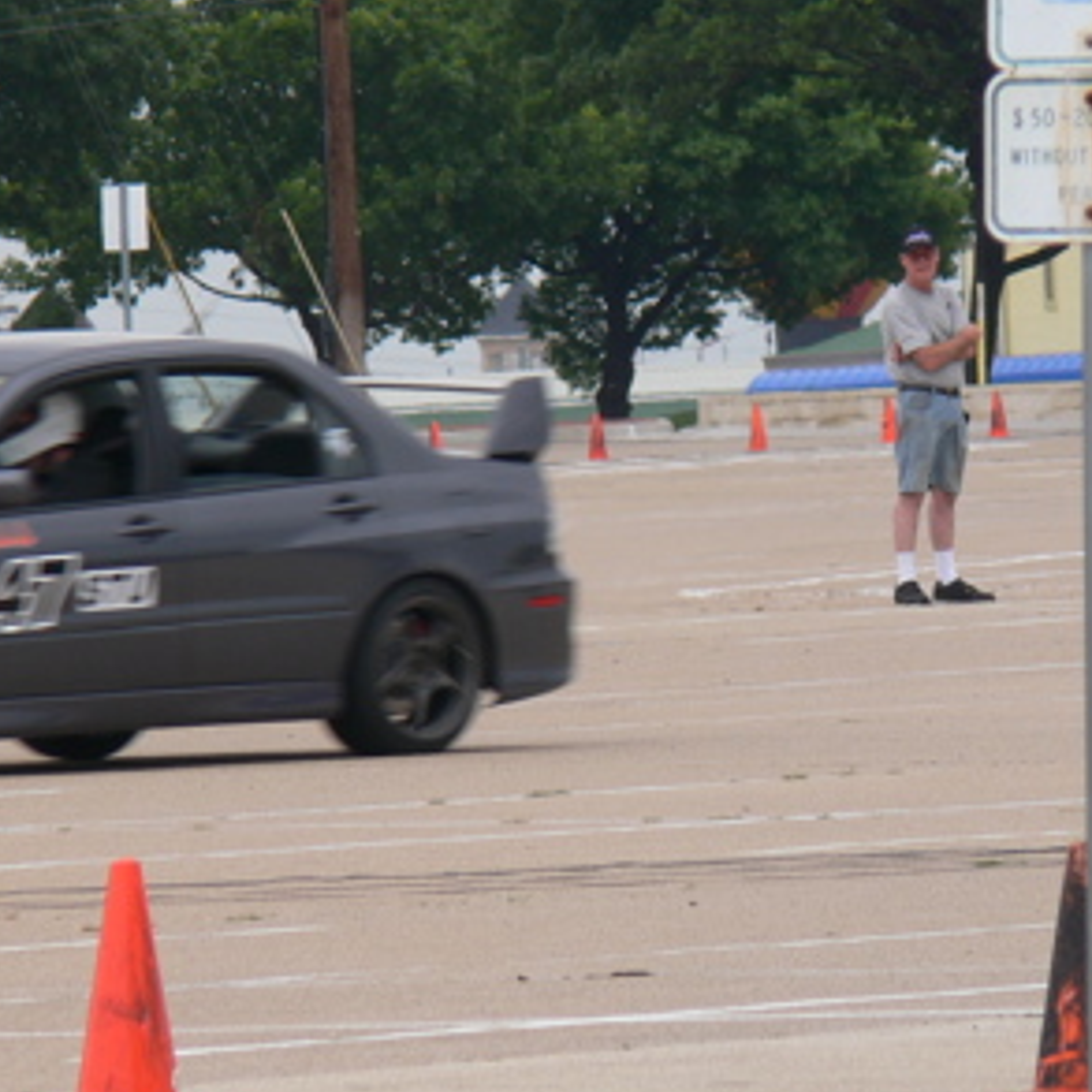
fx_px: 28945
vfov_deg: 2.2
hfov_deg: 2.2
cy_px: 432
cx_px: 909
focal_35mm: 811
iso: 80
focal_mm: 88.8
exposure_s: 1/250
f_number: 5.6
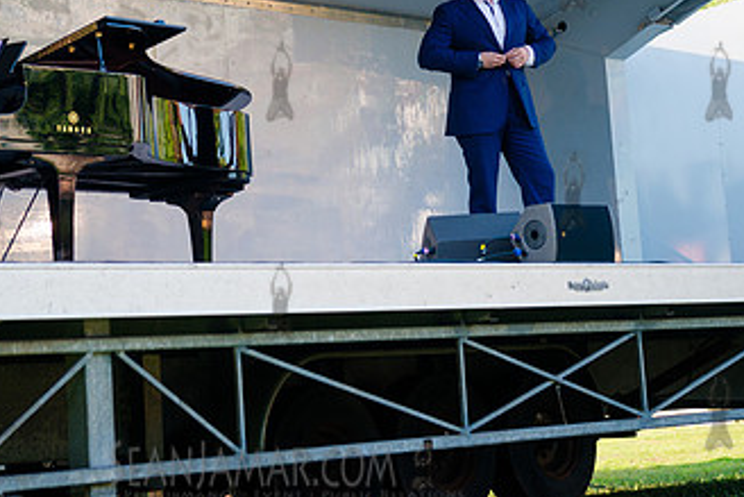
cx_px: 279
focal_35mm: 92
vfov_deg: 14.8
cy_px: 81
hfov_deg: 22.1
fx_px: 1902
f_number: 3.5
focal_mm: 52
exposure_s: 1/640
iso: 500
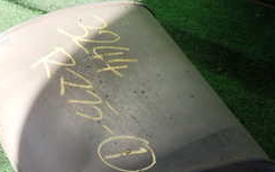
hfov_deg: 16.8
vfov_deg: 10.7
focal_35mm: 122
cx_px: 8
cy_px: 99
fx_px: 914
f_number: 3.1
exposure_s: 1/250
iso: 100
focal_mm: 8.4
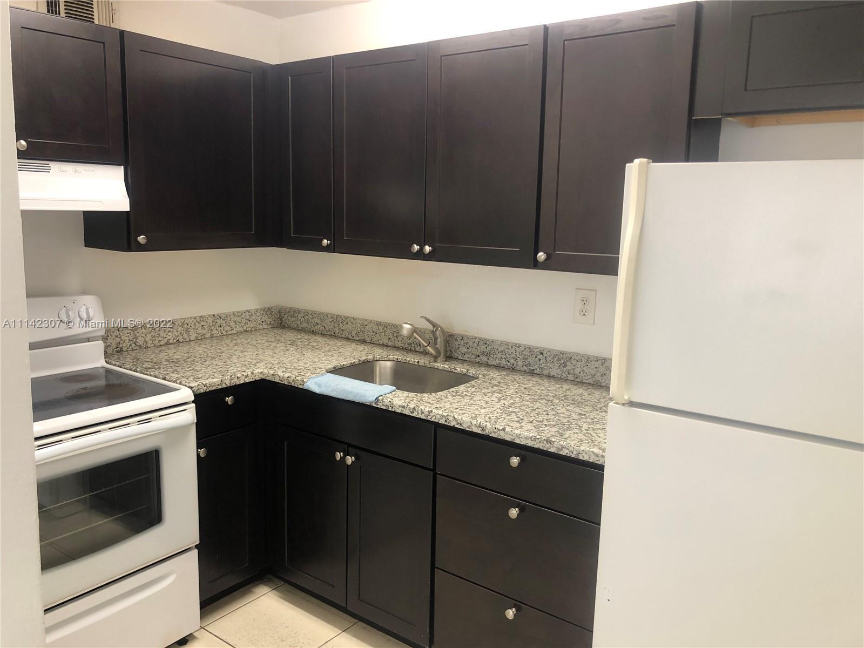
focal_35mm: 28
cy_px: 324
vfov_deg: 49.7
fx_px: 699
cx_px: 432
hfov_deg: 63.4
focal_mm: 3.99
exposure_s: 1/15
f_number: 1.8
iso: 40
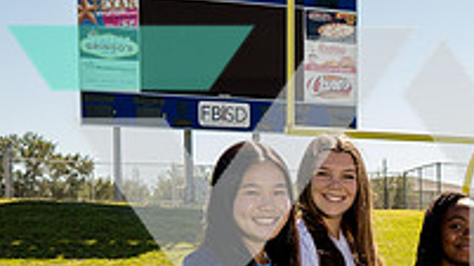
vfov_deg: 10.9
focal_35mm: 106
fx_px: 1332
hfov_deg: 18.7
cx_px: 615
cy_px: 437
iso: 80
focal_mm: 35
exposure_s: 1/200
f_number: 6.3
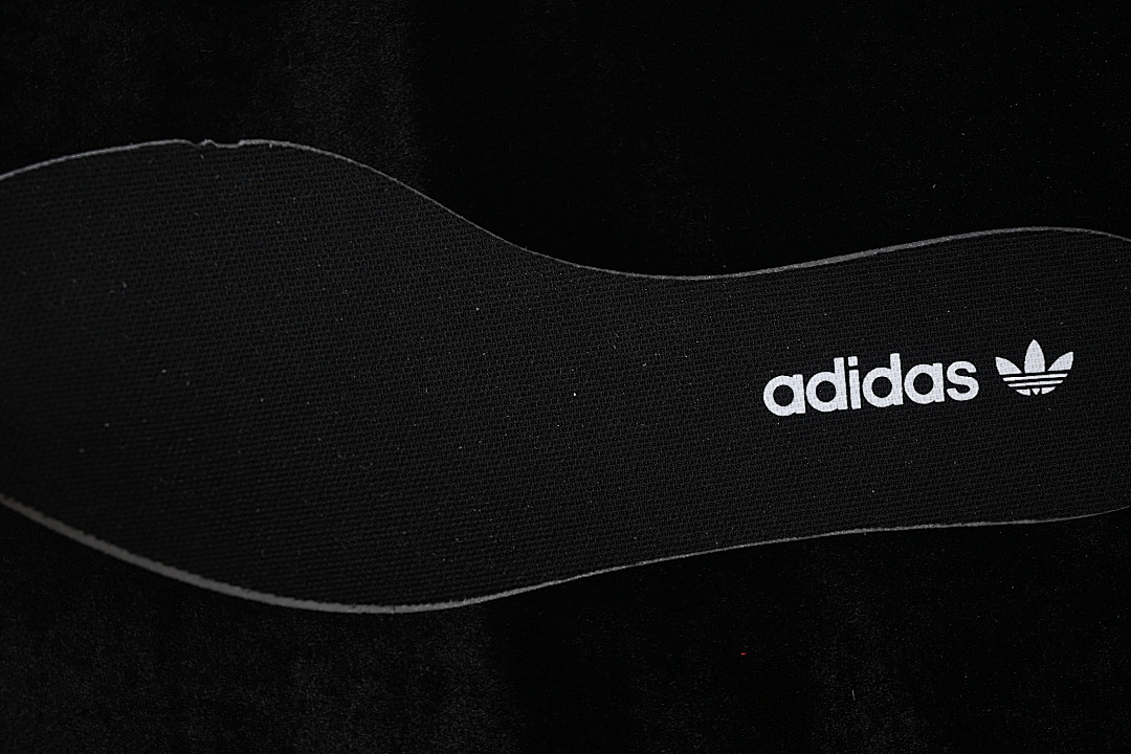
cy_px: 377
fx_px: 2356
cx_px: 566
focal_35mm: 75
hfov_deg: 27.0
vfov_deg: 18.2
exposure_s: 1/60
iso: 160
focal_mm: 50
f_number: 6.3
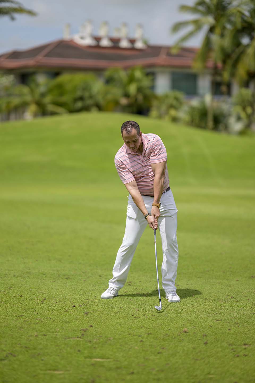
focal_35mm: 85
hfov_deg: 16.1
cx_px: 128
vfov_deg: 23.9
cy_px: 192
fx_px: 903
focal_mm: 85
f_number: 1.2
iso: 200
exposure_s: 1/20000
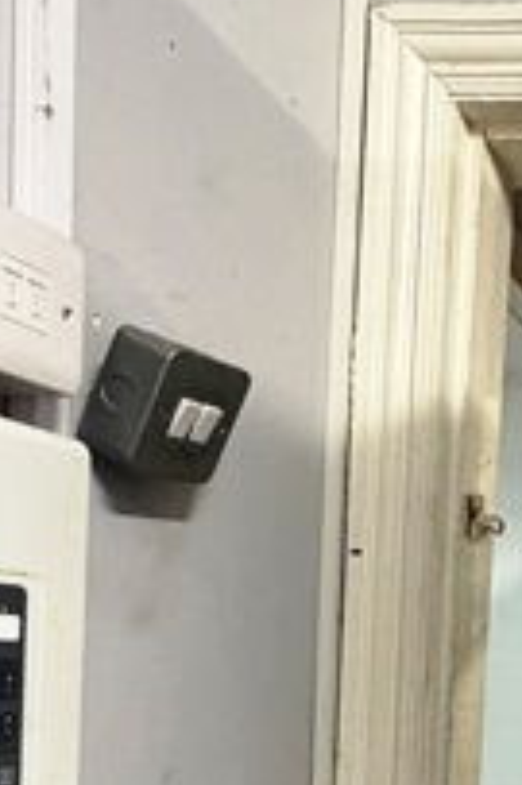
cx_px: 739
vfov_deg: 39.6
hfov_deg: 24.2
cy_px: 712
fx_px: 1002
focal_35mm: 46
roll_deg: -3.8
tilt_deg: -2.8
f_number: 2.2
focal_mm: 2.22
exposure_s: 1/50
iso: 640
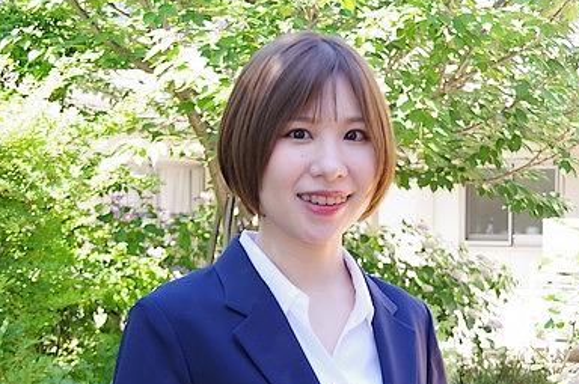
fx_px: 787
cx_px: 336
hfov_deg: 40.3
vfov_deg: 27.4
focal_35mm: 49
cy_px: 221
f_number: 4
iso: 200
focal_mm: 28
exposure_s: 1/60
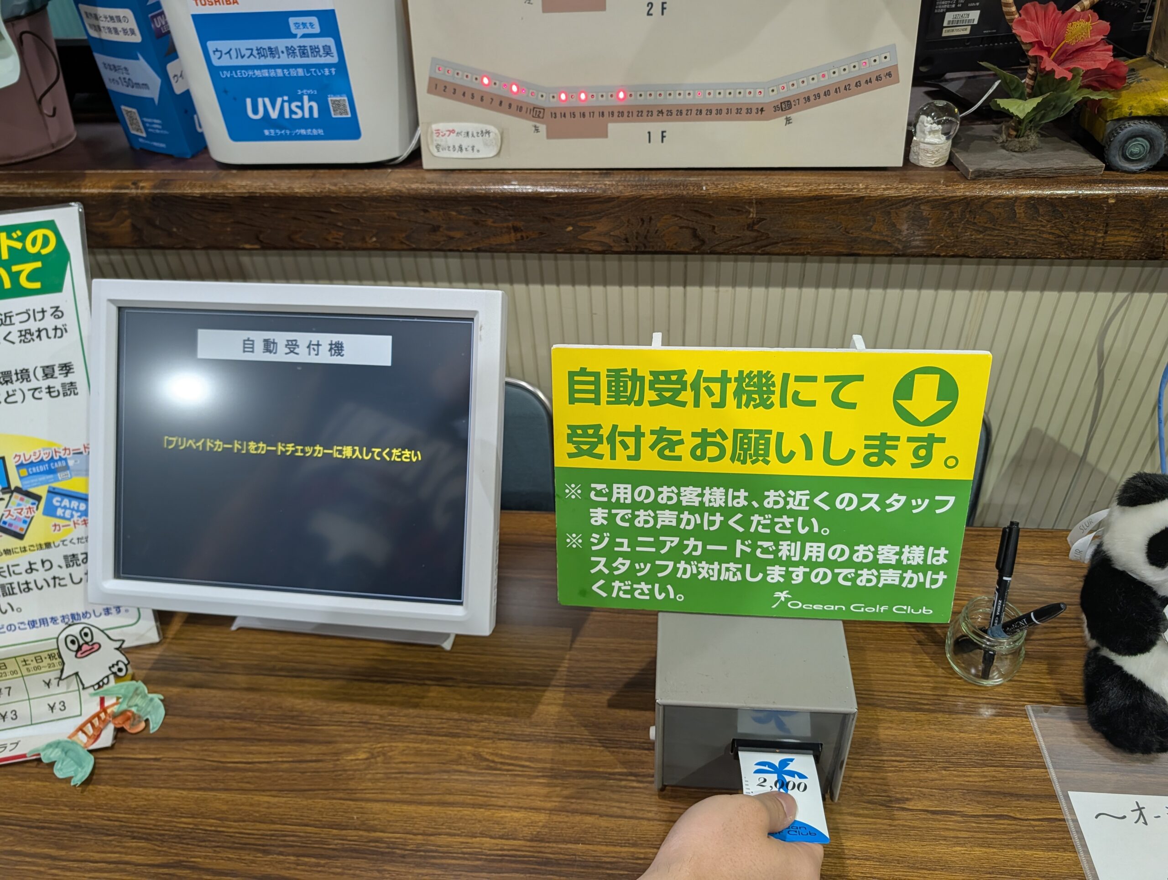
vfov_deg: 56.9
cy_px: 440
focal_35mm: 24
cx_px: 584
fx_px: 811
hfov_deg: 71.5
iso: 242
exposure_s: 1/216
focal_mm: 6.9
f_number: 1.68
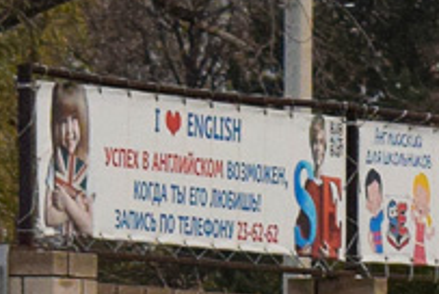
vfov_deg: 3.0
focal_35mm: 460
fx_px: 5618
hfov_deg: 4.5
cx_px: 595
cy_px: 486
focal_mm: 52
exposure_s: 1/640
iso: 800
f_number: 6.3
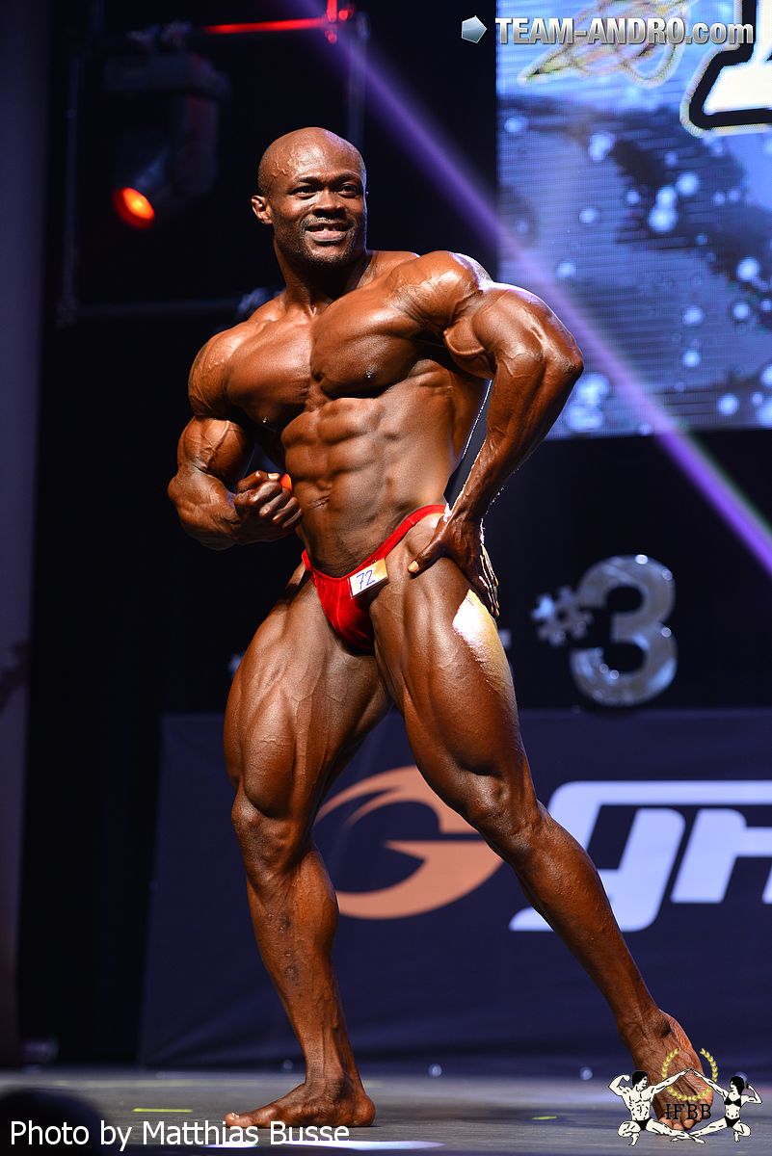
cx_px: 386
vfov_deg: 19.4
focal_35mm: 105
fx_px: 3374
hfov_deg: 13.1
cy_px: 578
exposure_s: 1/160
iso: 640
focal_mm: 105
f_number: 3.2
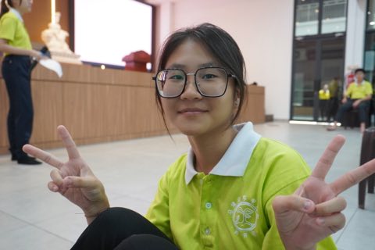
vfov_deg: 41.7
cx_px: 188
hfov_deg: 59.5
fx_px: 328
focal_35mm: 32
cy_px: 125
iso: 2000
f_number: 4
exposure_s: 1/160
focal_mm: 21
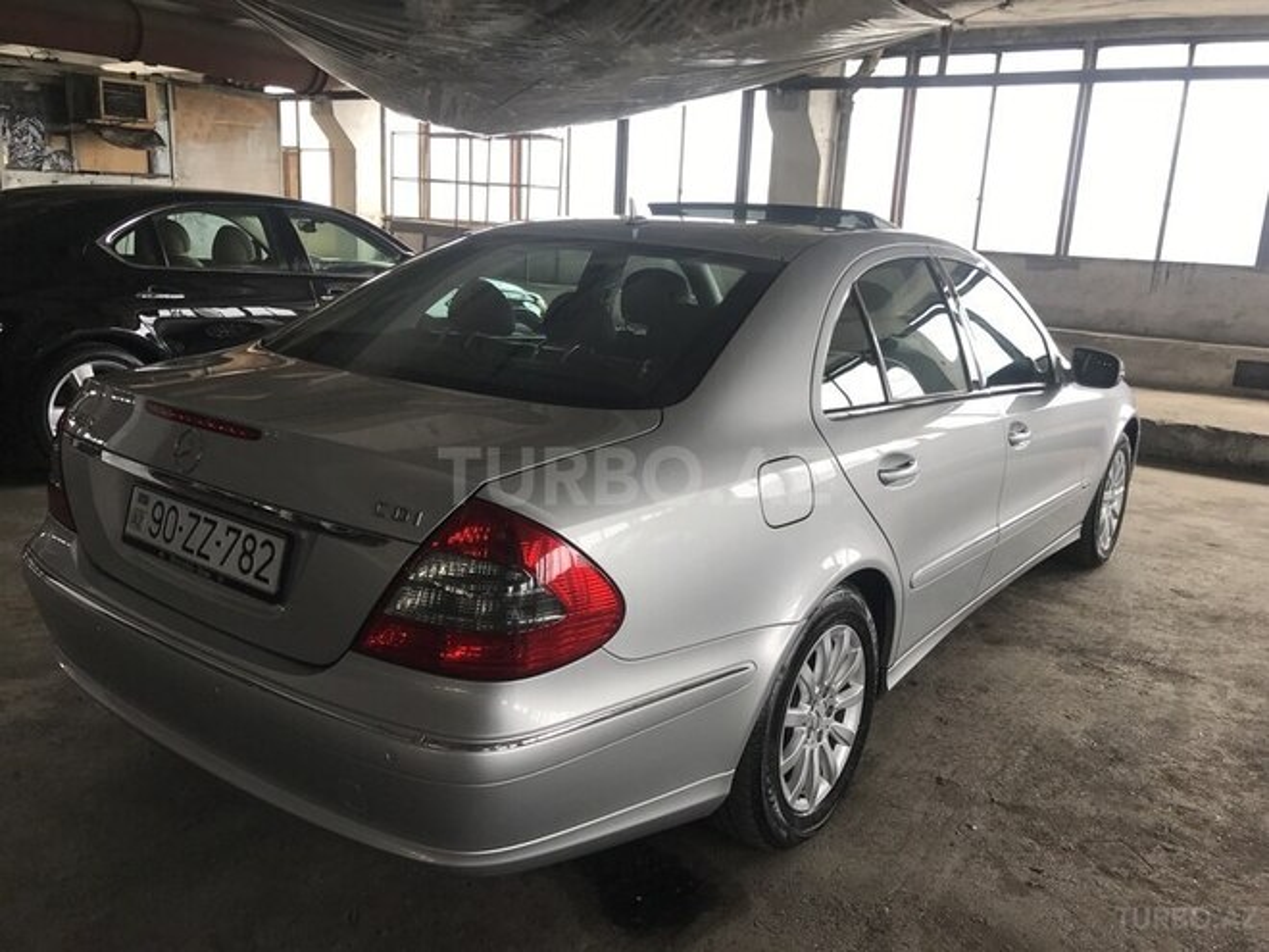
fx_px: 1026
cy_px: 476
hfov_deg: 63.4
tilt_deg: -14.4
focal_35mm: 28
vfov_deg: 49.7
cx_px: 634
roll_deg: -2.7
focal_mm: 3.99
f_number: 1.8
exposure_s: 1/144
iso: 20
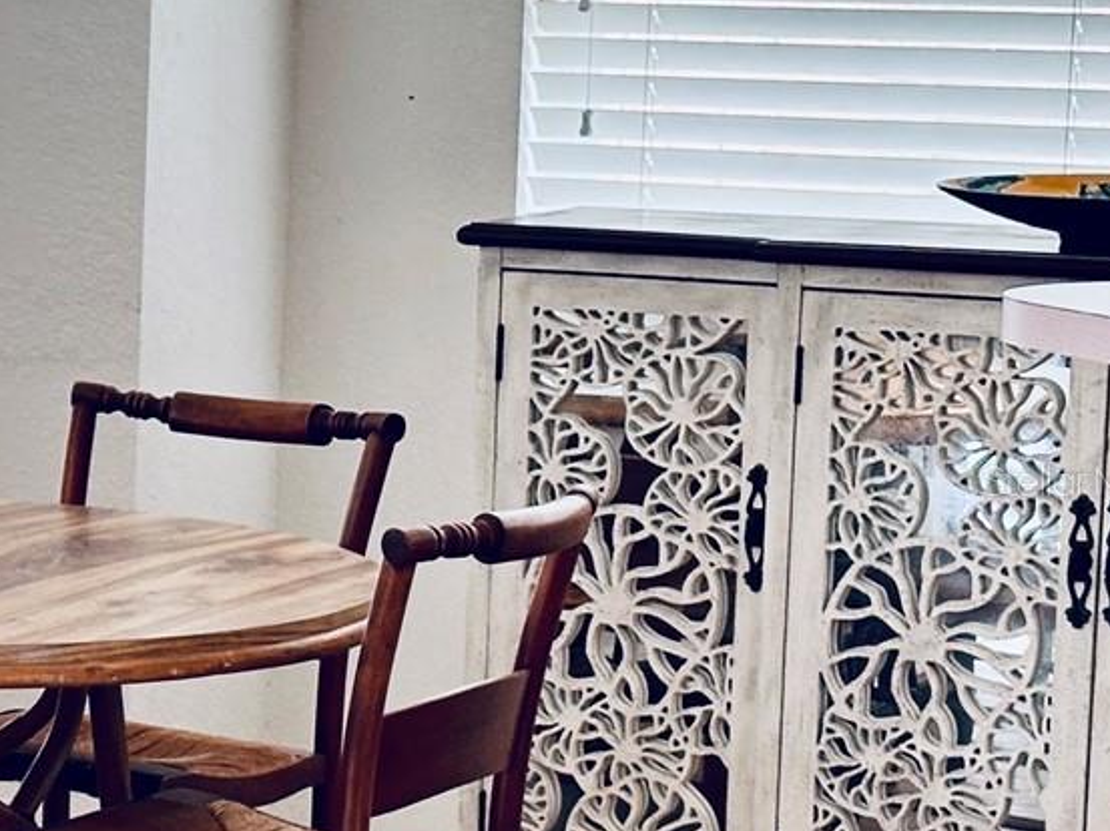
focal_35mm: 139
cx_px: -434
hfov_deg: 13.6
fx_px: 4454
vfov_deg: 10.7
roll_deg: +0.0
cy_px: 481
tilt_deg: -8.8
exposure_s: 1/124
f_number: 1.78
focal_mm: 6.86
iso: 80
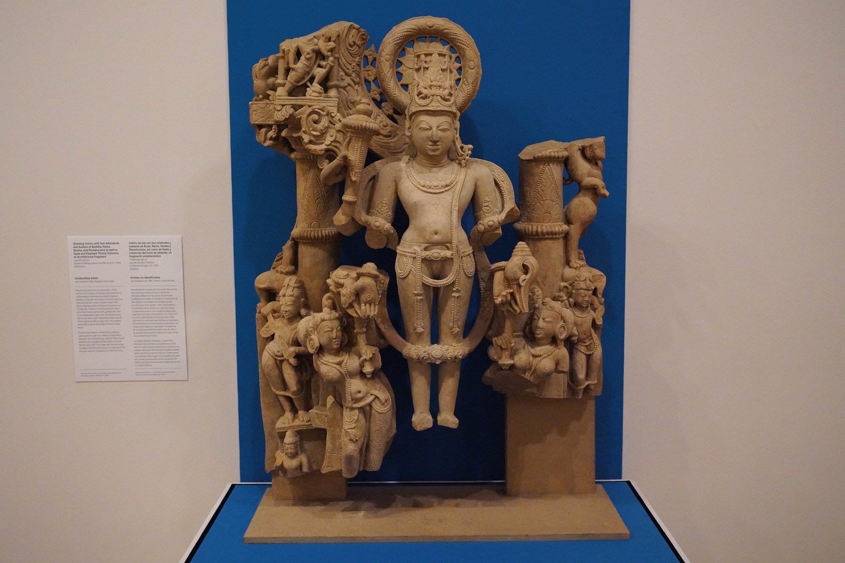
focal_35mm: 39
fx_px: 915
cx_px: 422
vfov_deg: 34.2
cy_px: 282
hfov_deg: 49.5
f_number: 6.3
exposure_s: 1/100
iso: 12800
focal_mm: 39
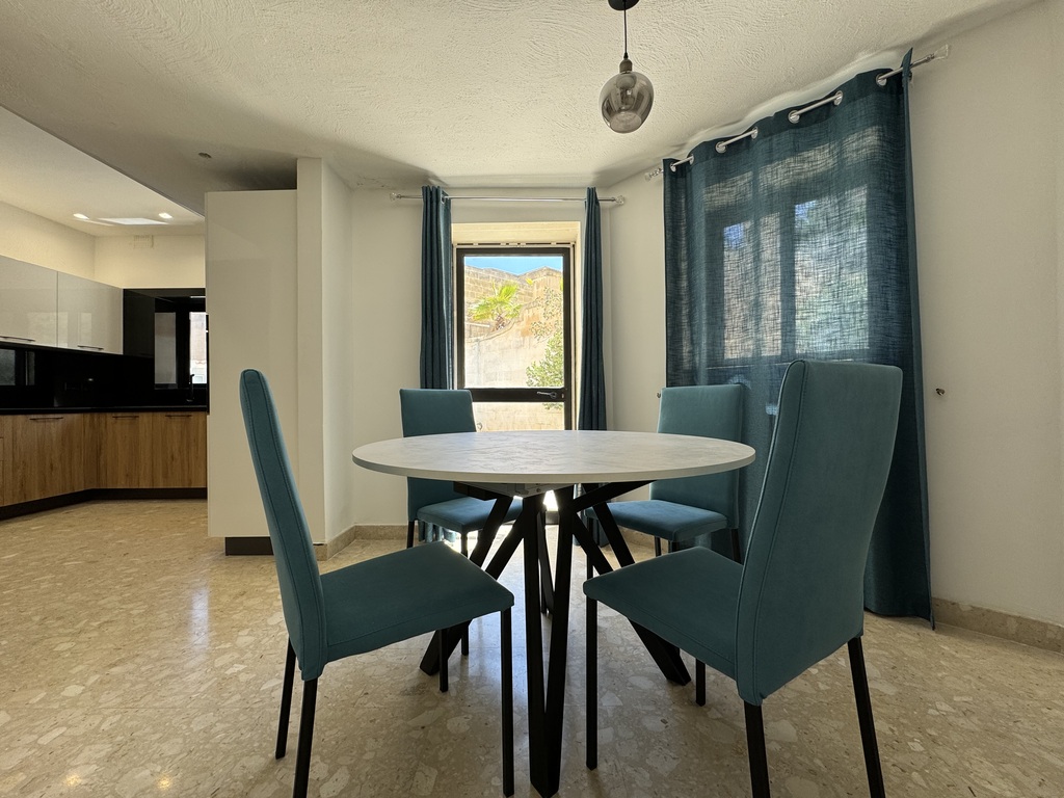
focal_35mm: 14
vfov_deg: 85.7
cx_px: 532
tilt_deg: +0.9
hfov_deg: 102.1
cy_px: 399
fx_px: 430
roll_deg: +0.0
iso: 40
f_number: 2.2
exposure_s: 1/131
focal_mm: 2.22
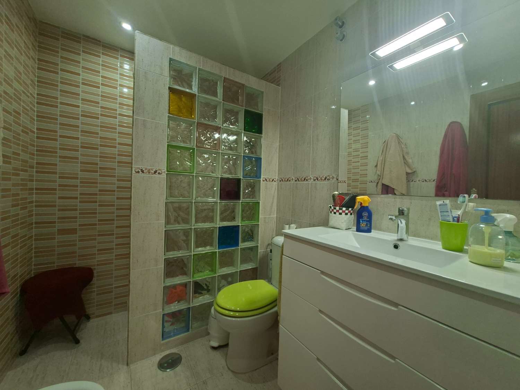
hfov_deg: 106.2
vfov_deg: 89.9
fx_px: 195
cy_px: 195
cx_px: 260
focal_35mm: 13
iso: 40
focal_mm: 1.74
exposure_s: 1/50
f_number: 2.2
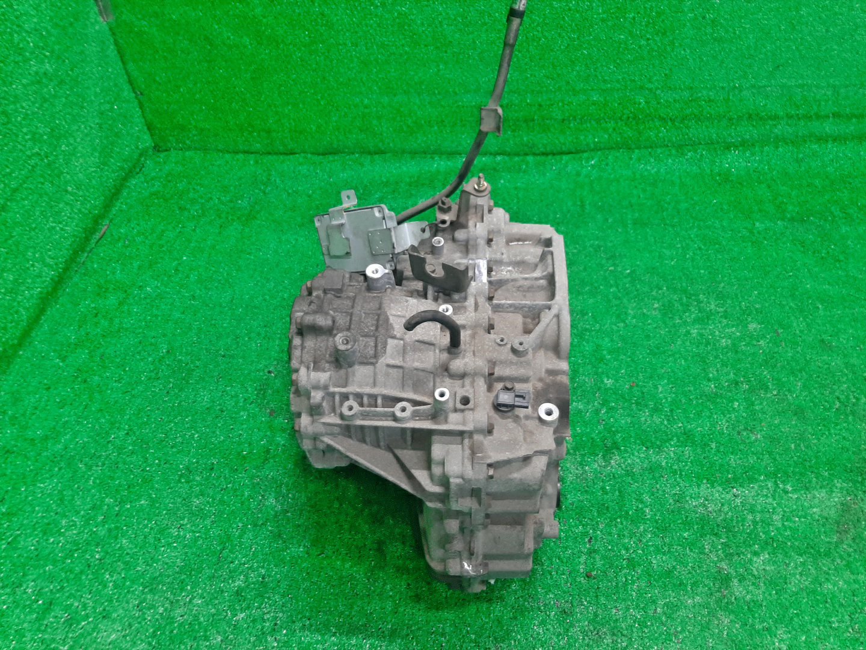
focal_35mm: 26
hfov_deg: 67.3
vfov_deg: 53.1
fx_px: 650
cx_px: 433
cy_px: 325
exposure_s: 1/50
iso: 136
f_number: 1.7
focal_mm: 3.93
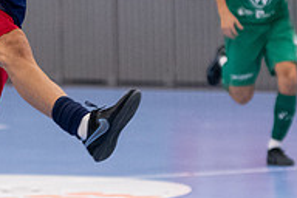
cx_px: -102
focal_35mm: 553
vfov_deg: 2.5
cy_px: 36
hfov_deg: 3.7
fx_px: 4562
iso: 5600
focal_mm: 122
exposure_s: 1/640
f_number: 3.2
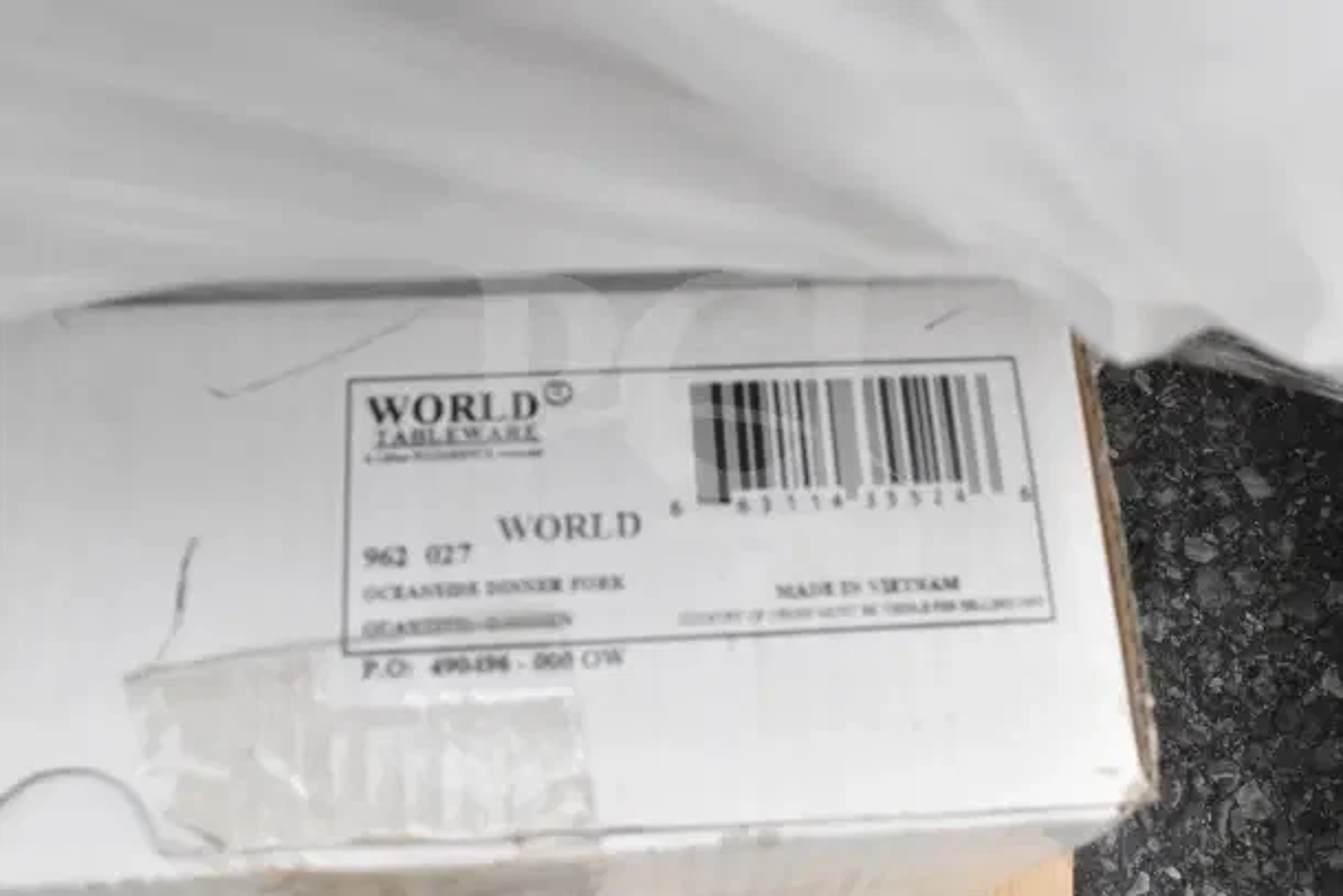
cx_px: 672
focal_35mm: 40
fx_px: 1511
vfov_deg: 33.0
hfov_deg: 47.9
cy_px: 448
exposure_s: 1/1000
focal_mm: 27
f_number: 16
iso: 6400
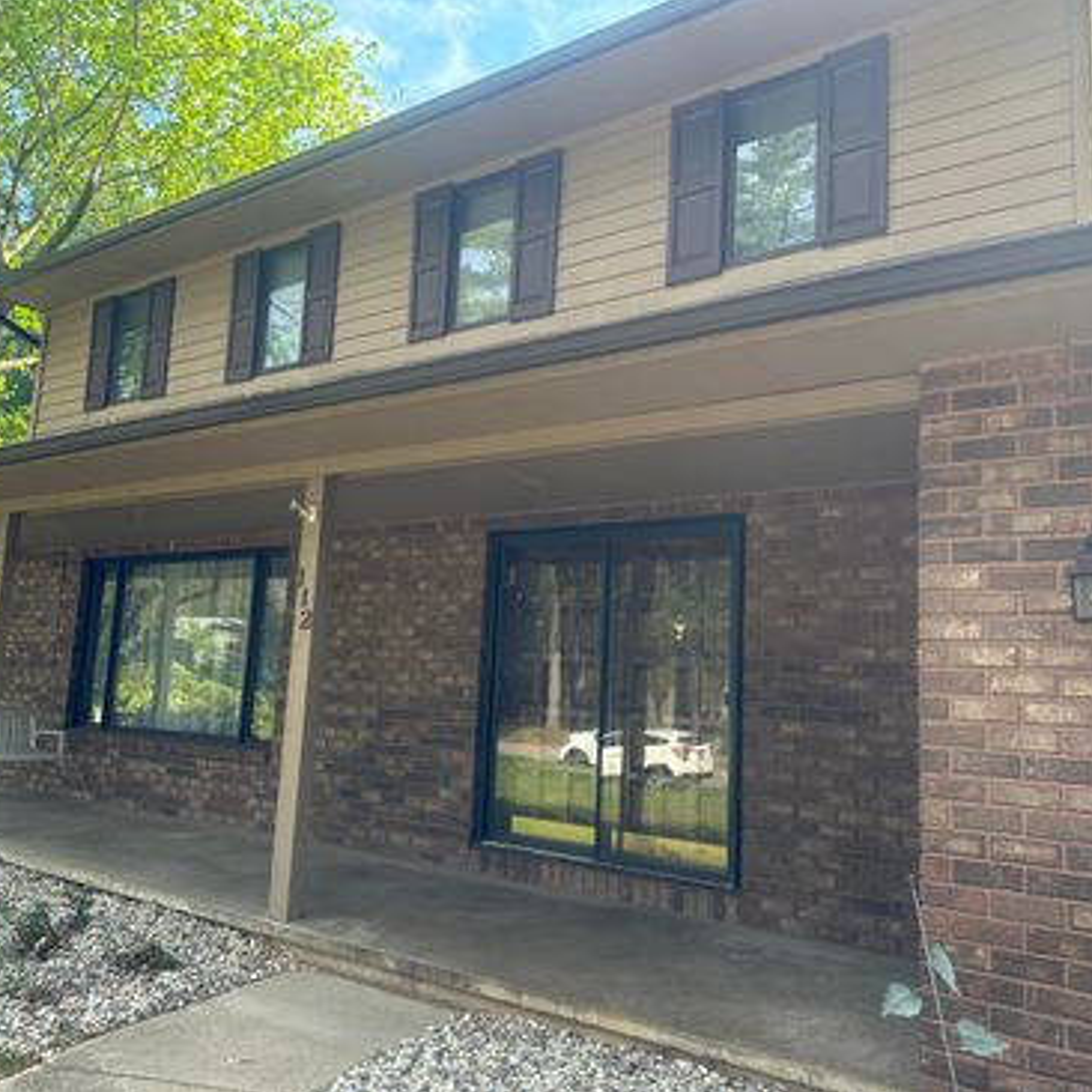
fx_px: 1035
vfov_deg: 55.6
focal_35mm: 29
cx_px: 510
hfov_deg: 55.6
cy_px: 547
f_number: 1.78
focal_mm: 6.86
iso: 80
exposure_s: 1/477
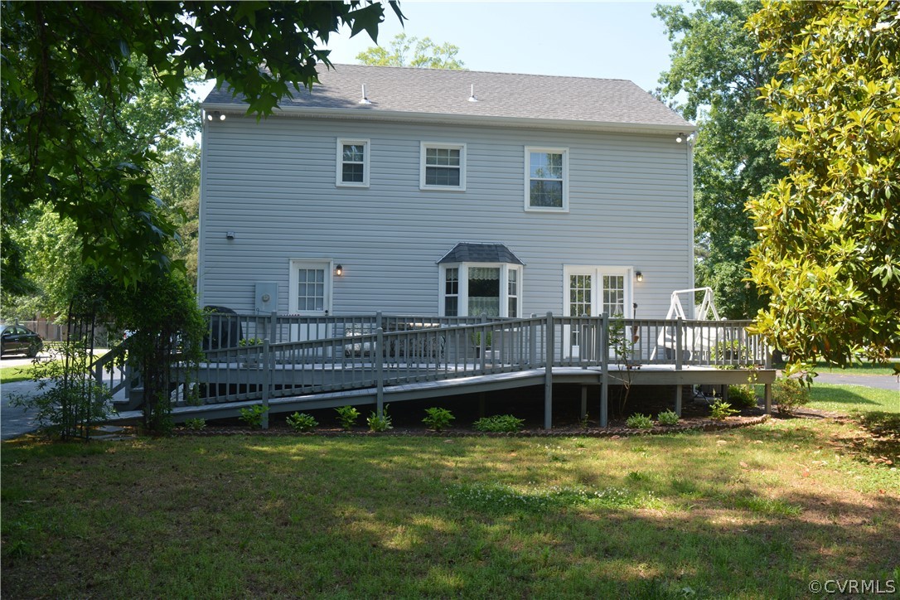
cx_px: 450
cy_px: 300
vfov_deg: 41.7
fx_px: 787
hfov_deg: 59.5
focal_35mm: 32
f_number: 7.1
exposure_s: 1/200
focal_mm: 21
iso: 200
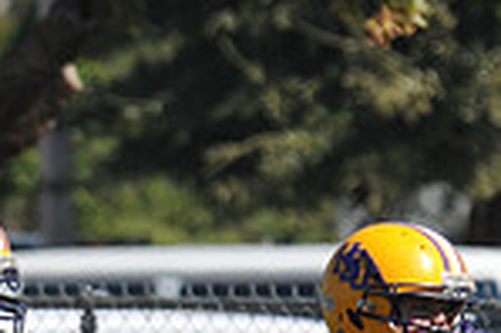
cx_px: 346
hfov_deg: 1.0
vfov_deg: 0.7
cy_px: 536
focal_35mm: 1987
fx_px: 27622
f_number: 7.1
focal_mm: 340
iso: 200
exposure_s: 1/500
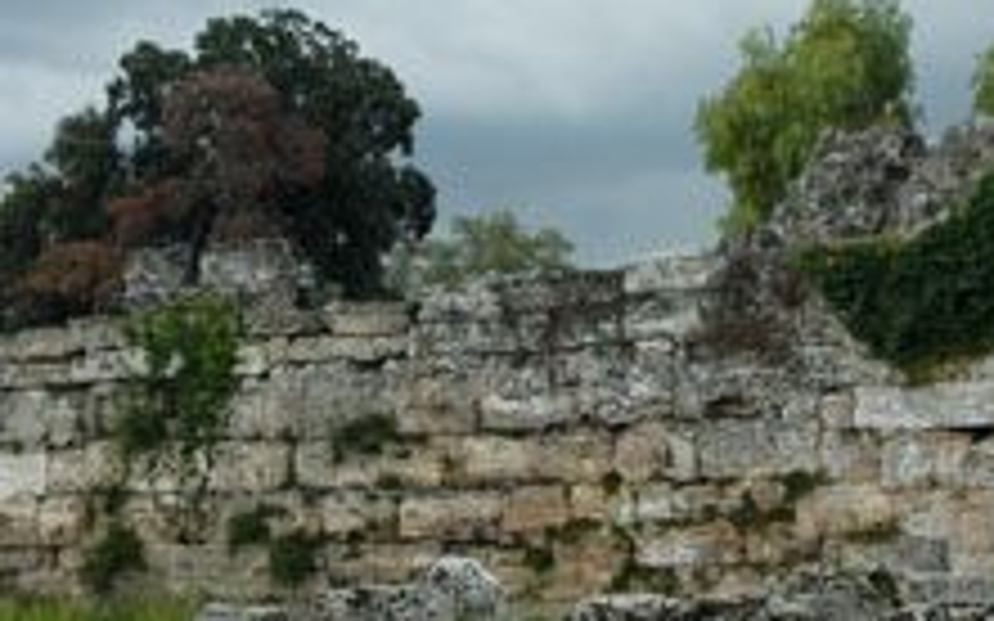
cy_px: 52
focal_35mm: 120
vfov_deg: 10.8
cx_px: 783
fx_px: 3250
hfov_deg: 17.3
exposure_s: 1/25
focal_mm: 28
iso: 100
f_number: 8
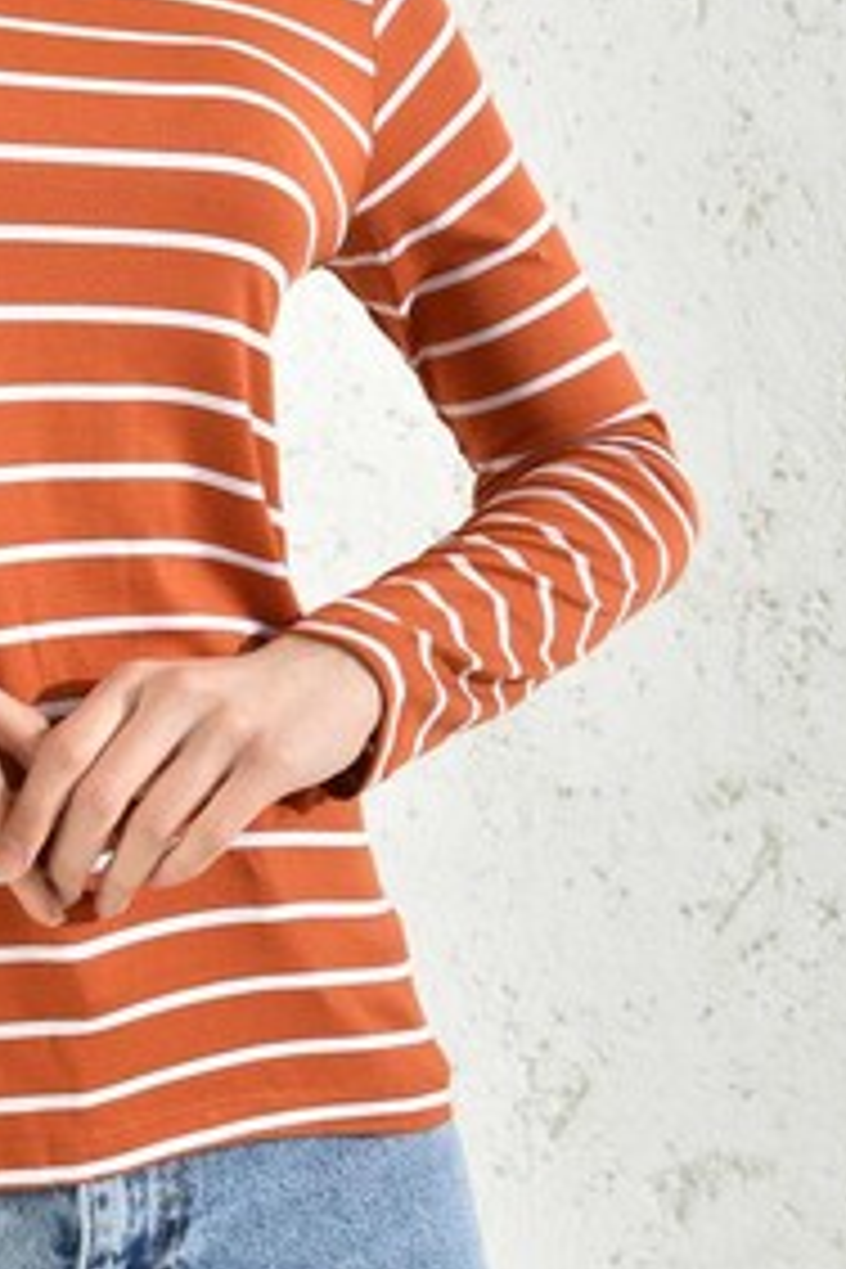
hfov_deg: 14.4
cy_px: 189
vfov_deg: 21.5
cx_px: -54
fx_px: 3278
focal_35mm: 93
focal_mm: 35
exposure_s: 1/160
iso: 100
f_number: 7.1
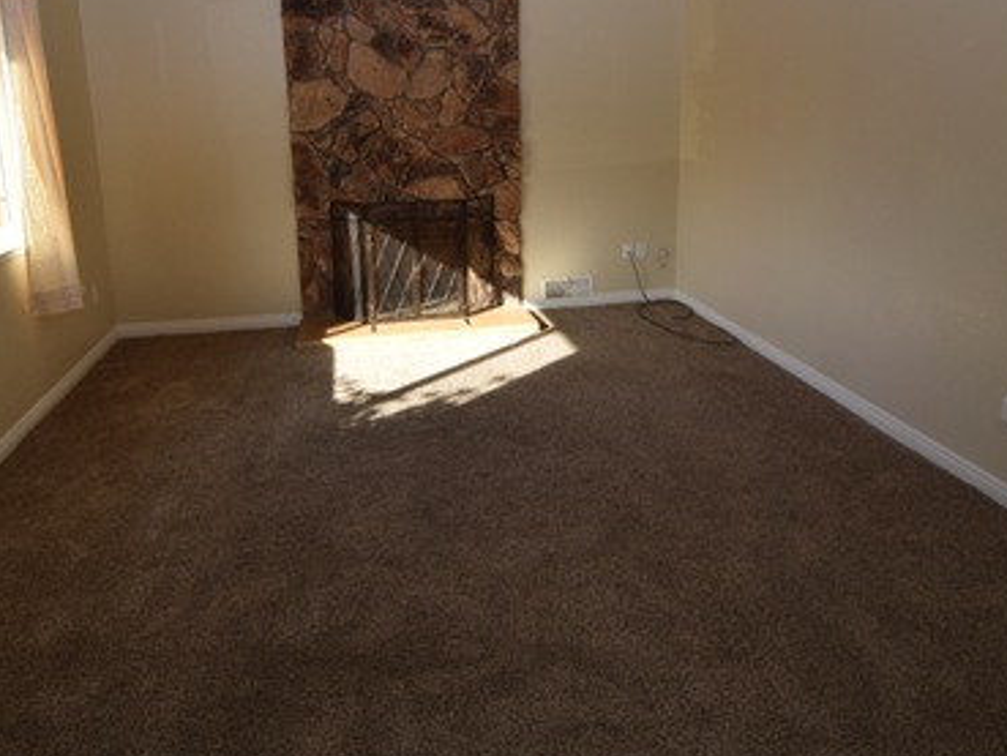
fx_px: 728
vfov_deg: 53.6
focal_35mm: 25
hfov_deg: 69.3
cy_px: 242
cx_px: 478
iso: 220
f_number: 5.6
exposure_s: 1/125
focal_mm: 10
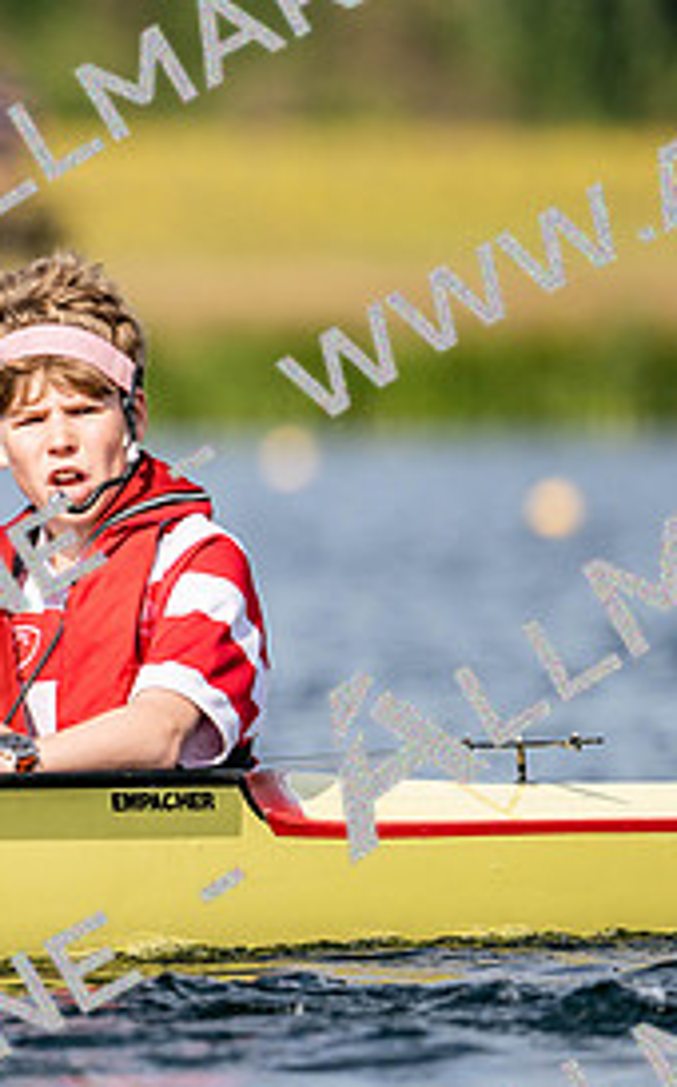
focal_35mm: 867
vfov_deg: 2.4
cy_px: 484
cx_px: -12
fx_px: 25662
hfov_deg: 1.5
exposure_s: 1/2500
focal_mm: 400
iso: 160
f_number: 4.5
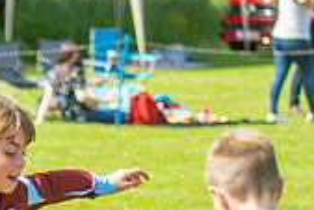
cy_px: 306
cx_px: -110
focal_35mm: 386
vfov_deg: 3.6
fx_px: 3370
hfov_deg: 5.3
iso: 250
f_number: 3.2
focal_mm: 75
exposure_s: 1/2000
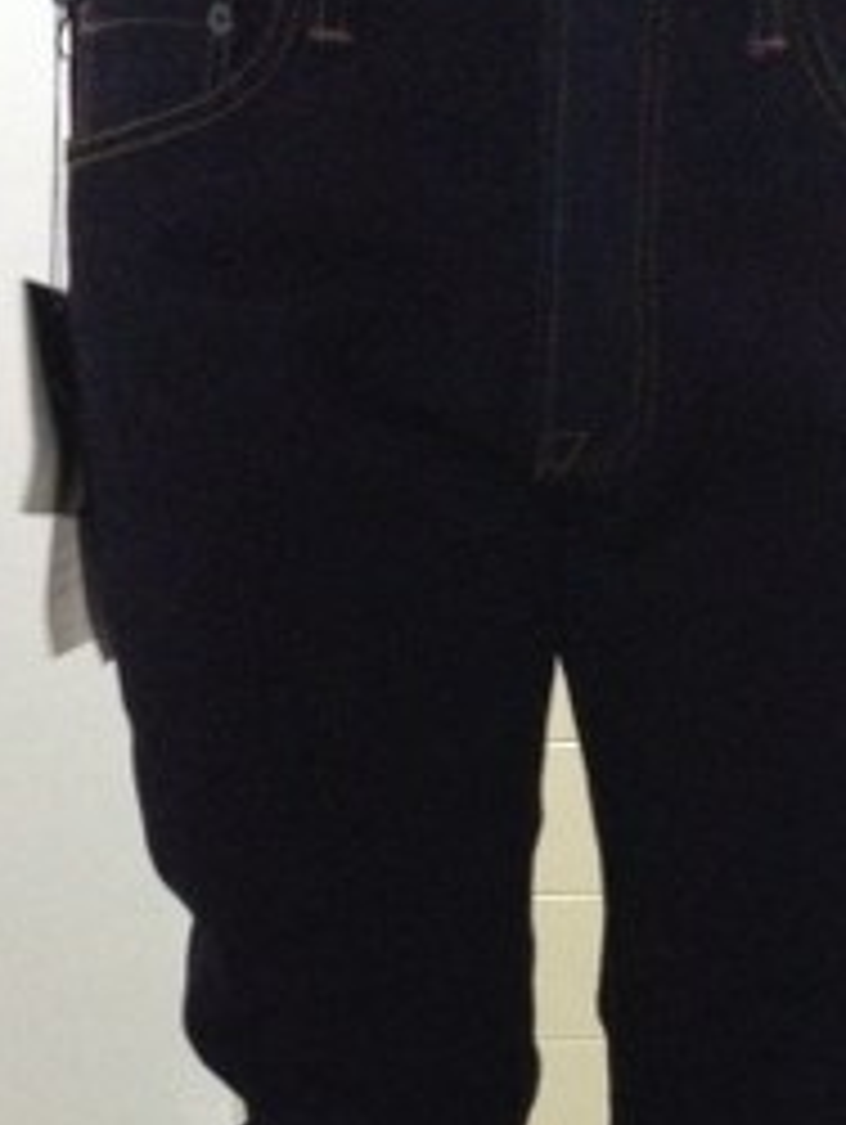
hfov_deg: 17.5
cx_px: 644
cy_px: 1152
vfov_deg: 22.3
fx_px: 2733
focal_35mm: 84
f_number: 2.4
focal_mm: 4.28
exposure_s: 1/17
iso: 500
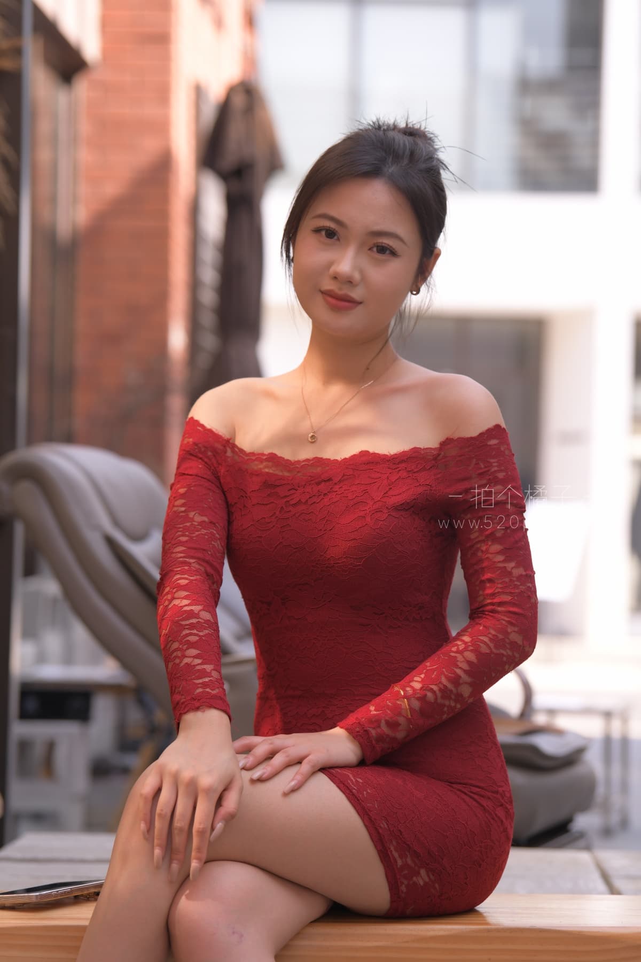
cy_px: 481
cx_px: 320
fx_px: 2724
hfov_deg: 13.4
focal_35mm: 102
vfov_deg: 20.0
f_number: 4
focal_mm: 102
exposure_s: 1/400
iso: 250
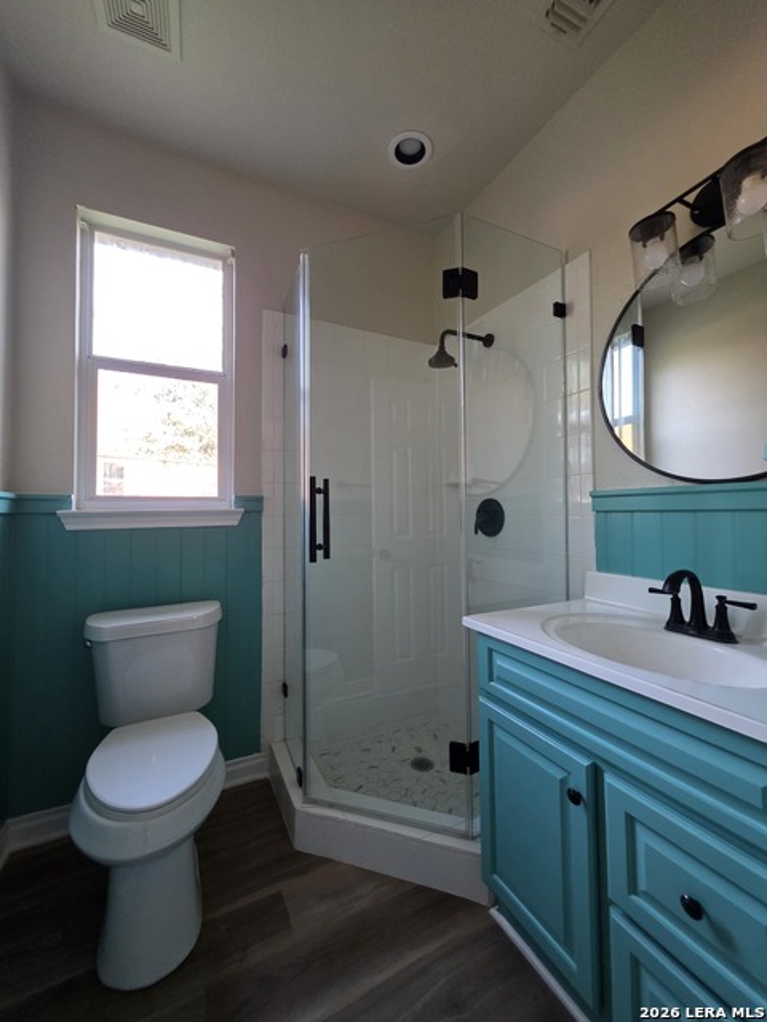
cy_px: 511
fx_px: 384
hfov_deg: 89.9
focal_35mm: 13
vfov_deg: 106.2
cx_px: 384
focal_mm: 2.2
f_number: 1.9
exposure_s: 1/60
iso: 400
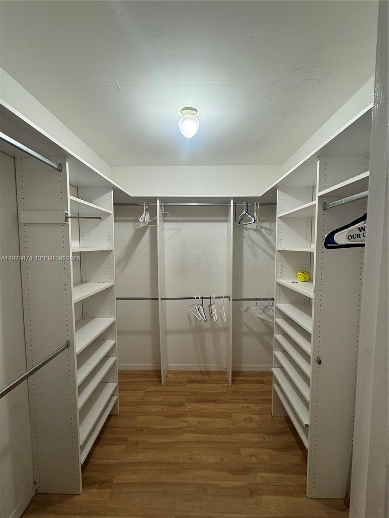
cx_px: 194
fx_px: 210
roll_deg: +0.8
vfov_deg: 102.1
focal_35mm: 14
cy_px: 259
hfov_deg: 85.7
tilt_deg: -4.0
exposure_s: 1/60
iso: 160
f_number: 2.2
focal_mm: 2.22
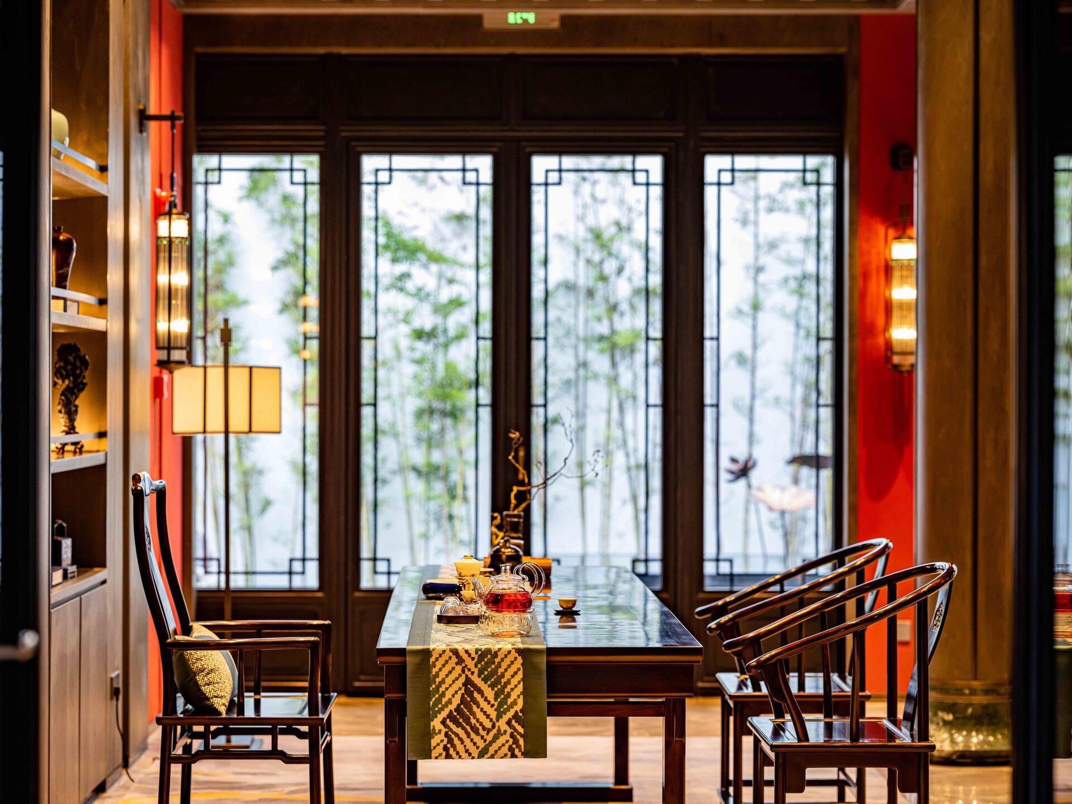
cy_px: 402
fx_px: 2694
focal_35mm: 87
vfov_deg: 17.0
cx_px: 536
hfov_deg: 22.5
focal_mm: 110
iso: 800
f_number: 3.6
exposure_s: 1/60
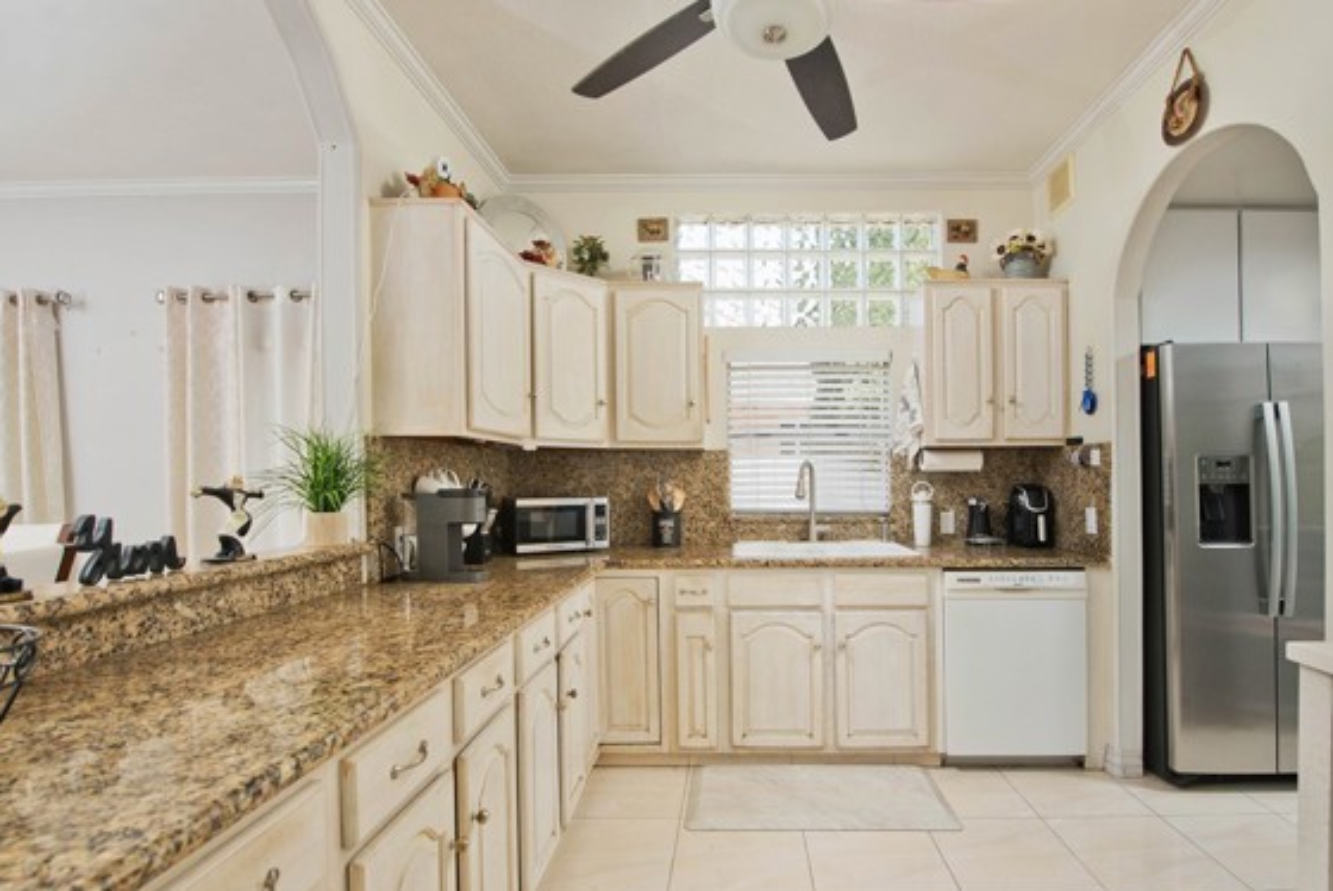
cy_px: 471
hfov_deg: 96.6
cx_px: 702
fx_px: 593
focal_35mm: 16
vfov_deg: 73.7
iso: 400
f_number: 5.6
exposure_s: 1/200
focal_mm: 14
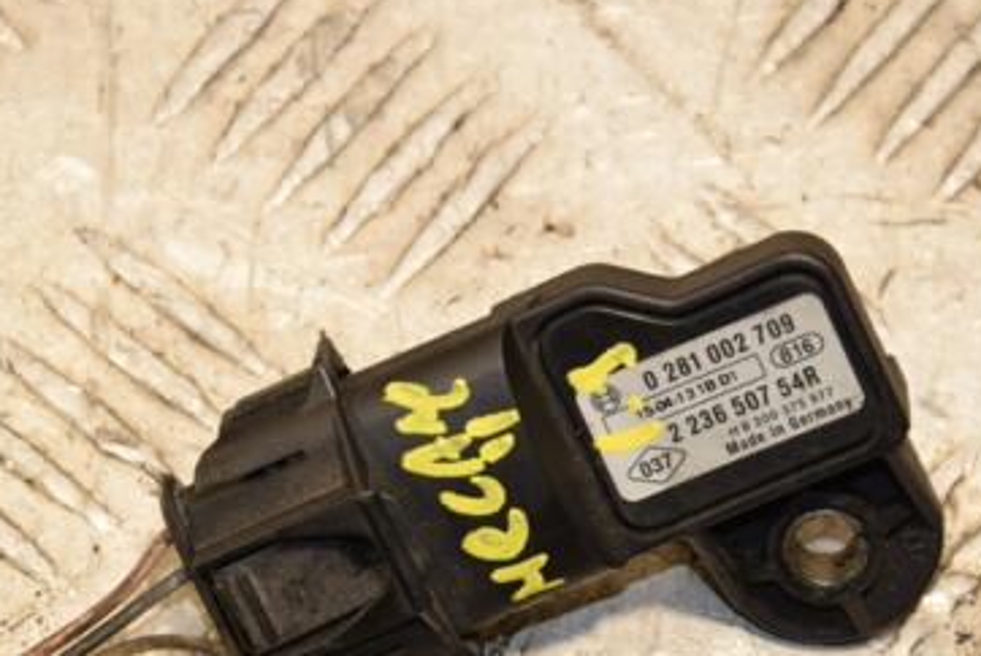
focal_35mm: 261
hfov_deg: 7.9
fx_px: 7113
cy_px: 483
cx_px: 488
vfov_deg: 5.3
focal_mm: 105
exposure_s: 1/200
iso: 800
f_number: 8
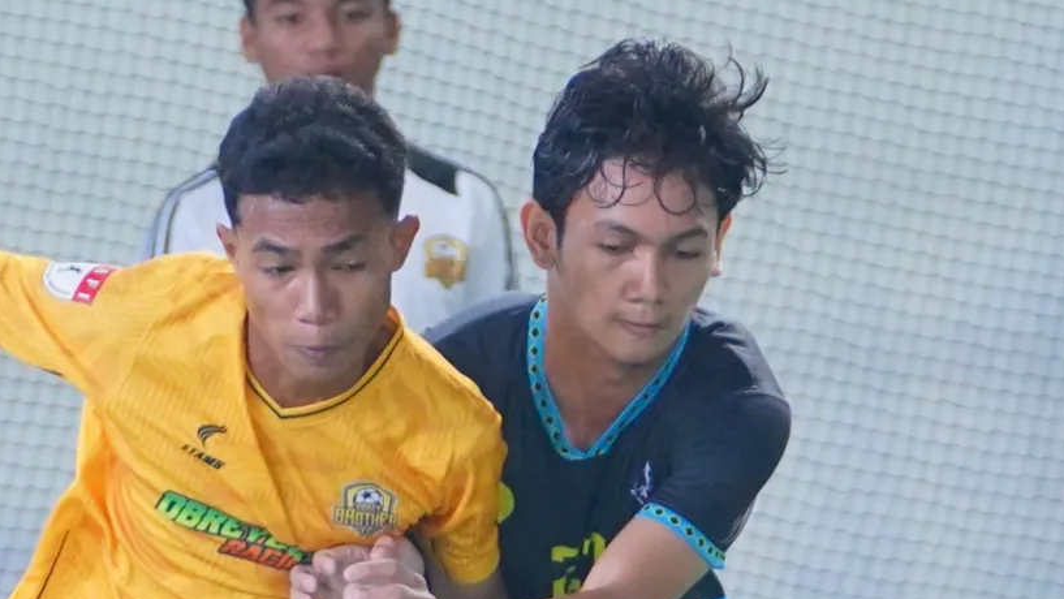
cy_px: 788
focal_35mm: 699
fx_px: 19725
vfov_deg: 1.7
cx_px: 456
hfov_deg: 3.1
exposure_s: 1/800
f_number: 2.8
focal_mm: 142
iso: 4000
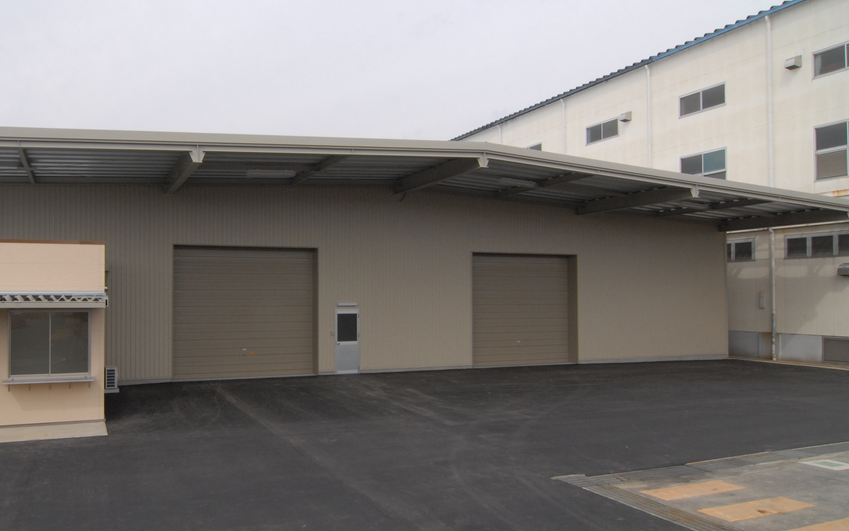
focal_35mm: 26
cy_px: 281
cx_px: 315
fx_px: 602
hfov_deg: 69.2
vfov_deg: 47.6
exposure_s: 1/250
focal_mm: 12
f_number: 11
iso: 400
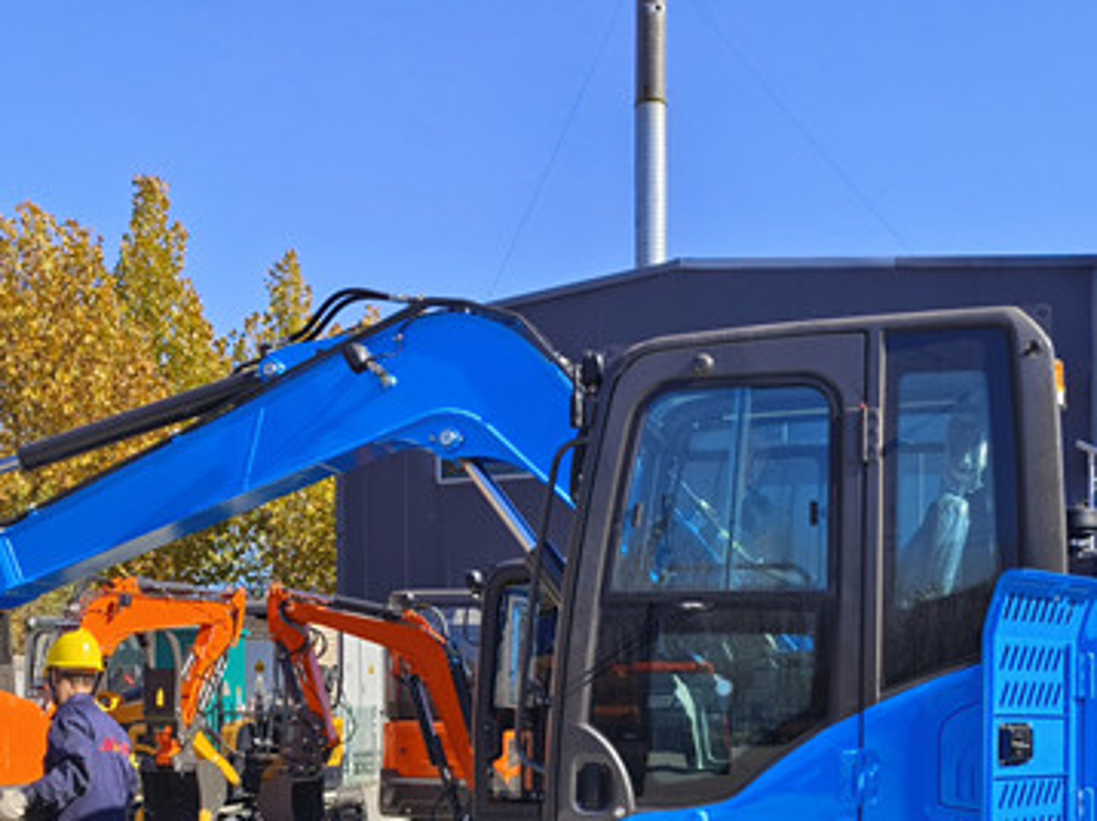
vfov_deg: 30.7
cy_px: 743
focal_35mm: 45
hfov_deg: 42.1
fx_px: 1425
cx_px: 564
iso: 100
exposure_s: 1/439
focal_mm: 5.5
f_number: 1.75
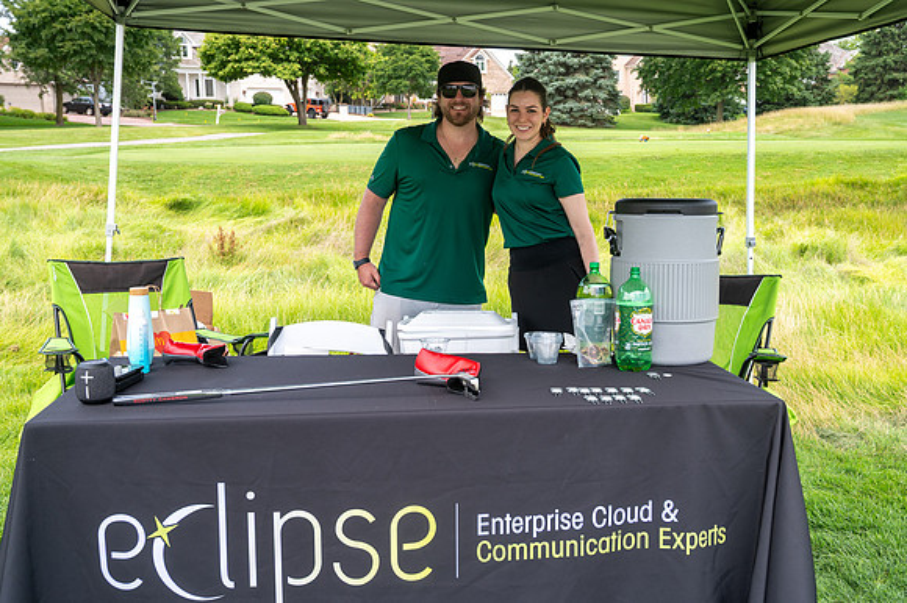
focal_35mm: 38
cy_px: 274
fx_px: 960
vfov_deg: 34.9
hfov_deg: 50.5
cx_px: 477
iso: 250
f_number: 6.3
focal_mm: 35
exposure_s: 1/250
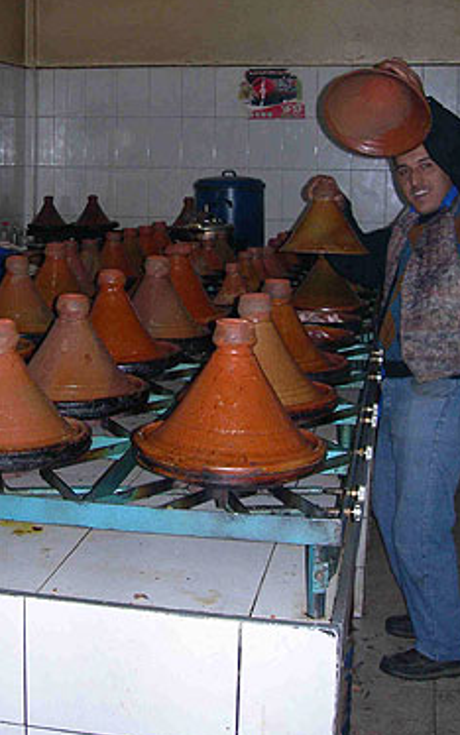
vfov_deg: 35.9
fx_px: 1122
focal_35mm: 56
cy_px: 252
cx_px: 114
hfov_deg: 22.9
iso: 149
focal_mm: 7.8
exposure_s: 1/60.1
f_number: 2.8
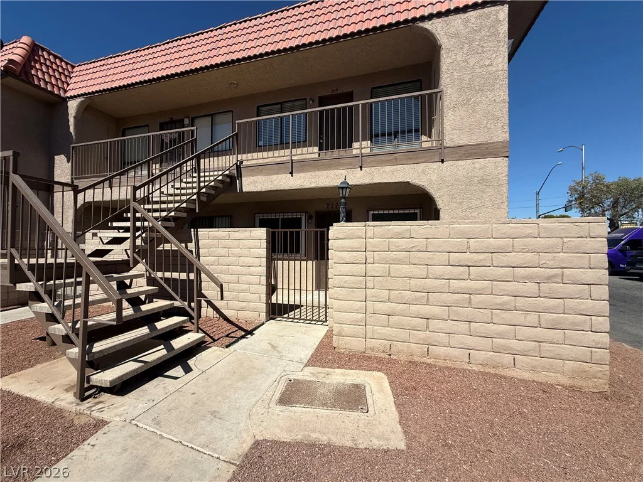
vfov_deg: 85.7
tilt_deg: +0.7
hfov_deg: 102.1
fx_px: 260
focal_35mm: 14
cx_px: 322
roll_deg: +0.3
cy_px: 241
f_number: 2.2
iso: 50
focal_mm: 2.22
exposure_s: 1/3289
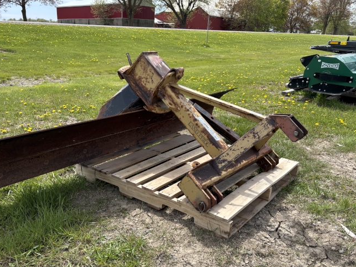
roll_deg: -2.2
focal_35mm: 32
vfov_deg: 44.0
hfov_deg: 56.6
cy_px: 155
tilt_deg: -21.8
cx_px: 151
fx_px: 329
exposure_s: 1/1845
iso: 50
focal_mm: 5.96
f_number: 1.6
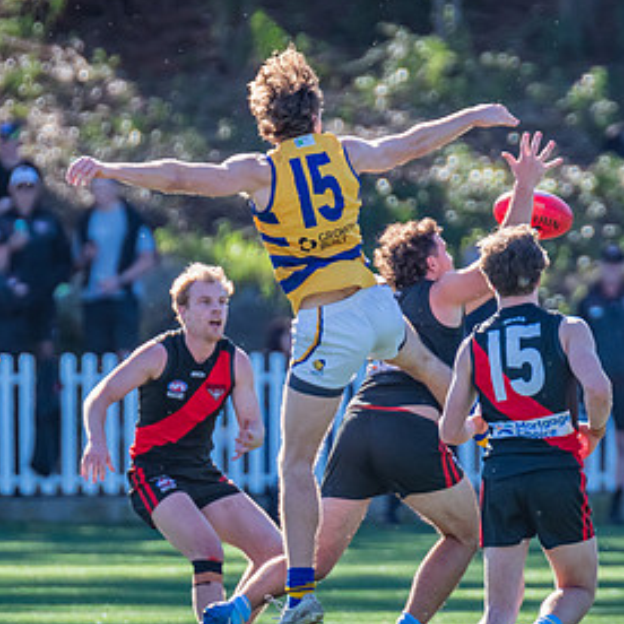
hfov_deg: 1.7
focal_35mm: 1019
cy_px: 310
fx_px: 20782
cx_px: 372
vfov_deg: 1.7
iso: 900
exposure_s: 1/1250
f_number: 5.6
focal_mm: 500
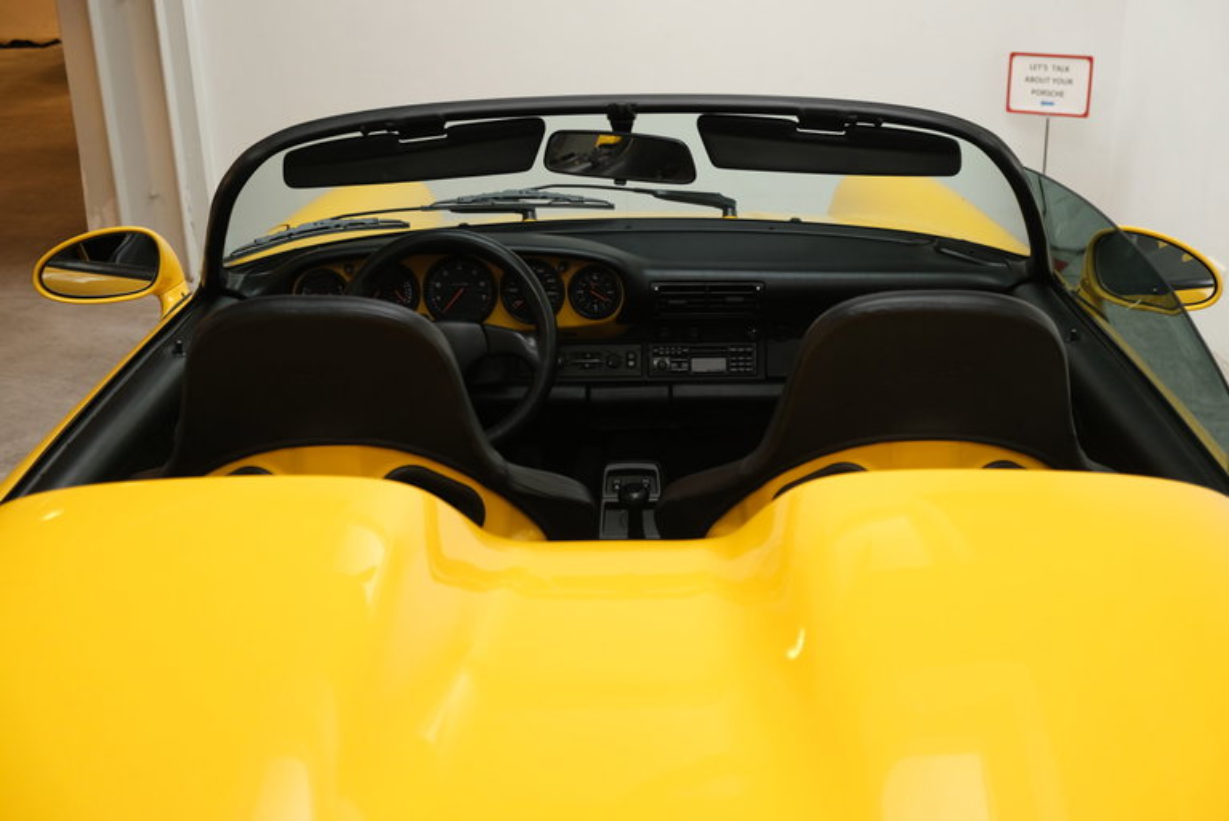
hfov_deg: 46.4
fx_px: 1434
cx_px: 614
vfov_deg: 31.9
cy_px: 410
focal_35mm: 42
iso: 1000
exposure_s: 1/125
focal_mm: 27.7
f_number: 3.6
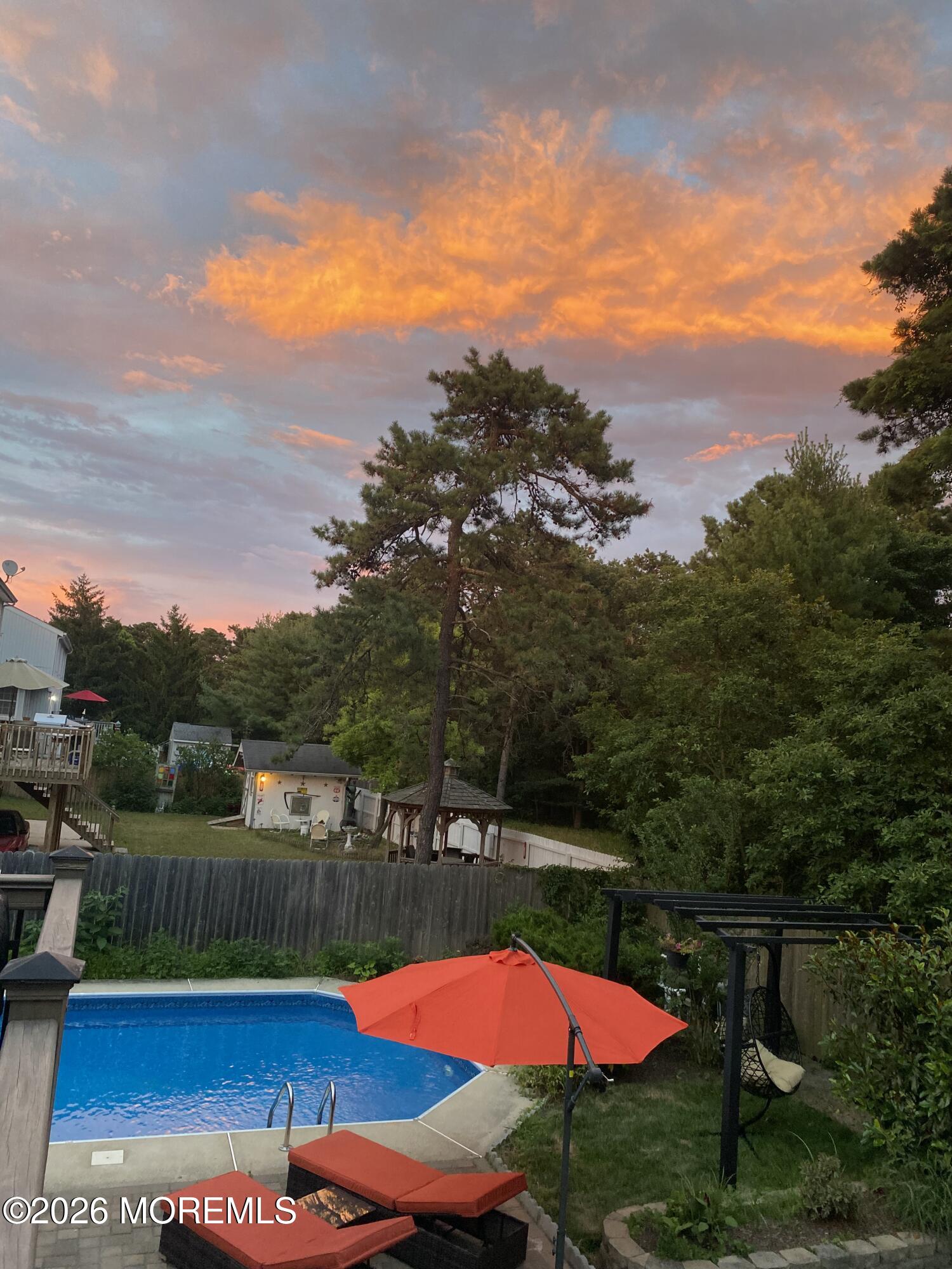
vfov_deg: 67.3
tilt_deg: +6.6
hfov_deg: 53.1
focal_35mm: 26
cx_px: 476
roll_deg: -4.3
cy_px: 634
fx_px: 953
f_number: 1.8
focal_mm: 4.25
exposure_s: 1/72
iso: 125
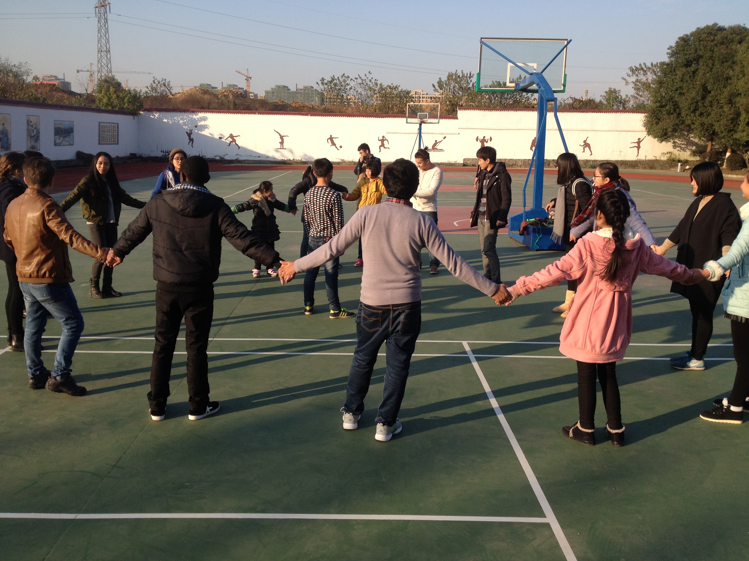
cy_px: 280
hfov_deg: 52.6
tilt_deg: -12.9
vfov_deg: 40.7
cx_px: 374
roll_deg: -0.4
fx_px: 757
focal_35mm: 35
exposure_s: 1/849
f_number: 2.4
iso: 50
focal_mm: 4.28
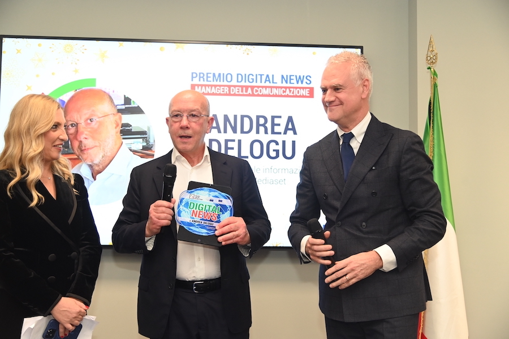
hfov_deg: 39.6
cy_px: 170
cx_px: 254
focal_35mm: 50
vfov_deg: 27.0
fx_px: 707
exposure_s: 1/125
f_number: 4
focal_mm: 50
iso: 1250
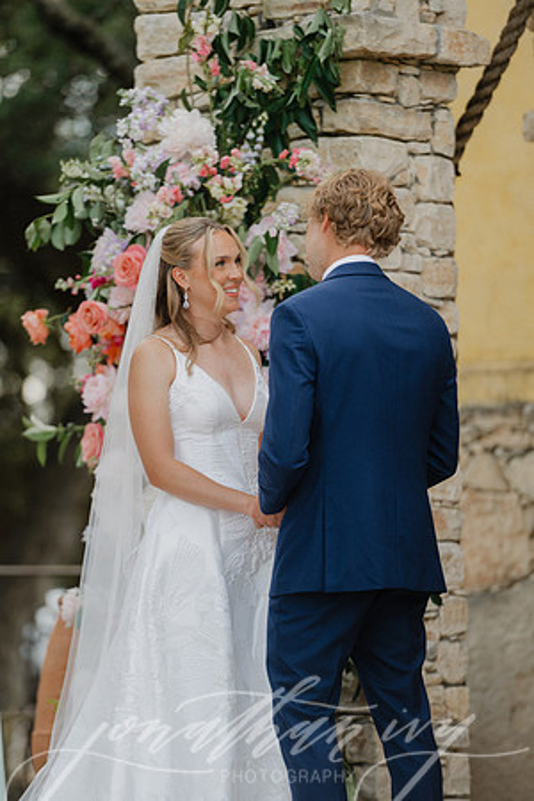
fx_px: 4450
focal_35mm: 200
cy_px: 400
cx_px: 267
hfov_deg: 6.9
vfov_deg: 10.3
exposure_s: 1/800
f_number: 2.8
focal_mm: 200
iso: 200
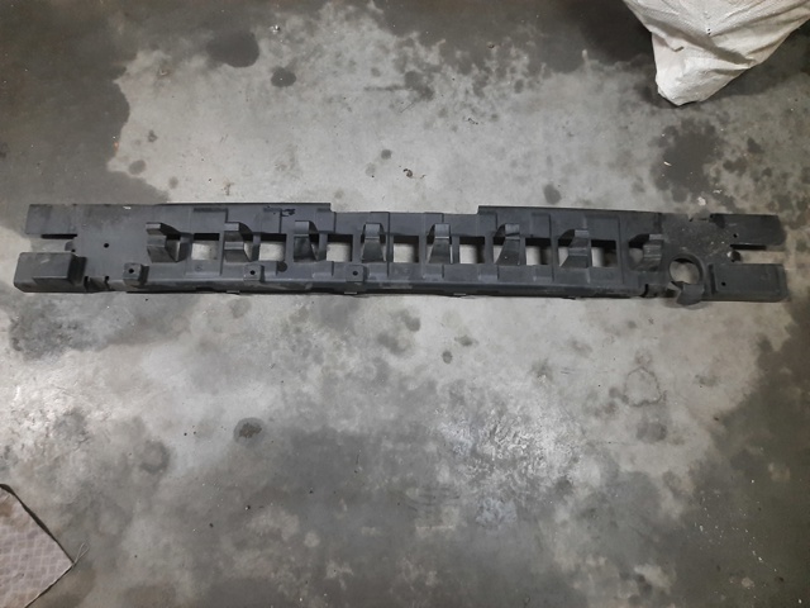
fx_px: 585
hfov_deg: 69.4
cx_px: 405
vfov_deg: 54.9
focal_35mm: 25
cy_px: 304
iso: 1000
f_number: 2
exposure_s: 1/20
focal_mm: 4.6
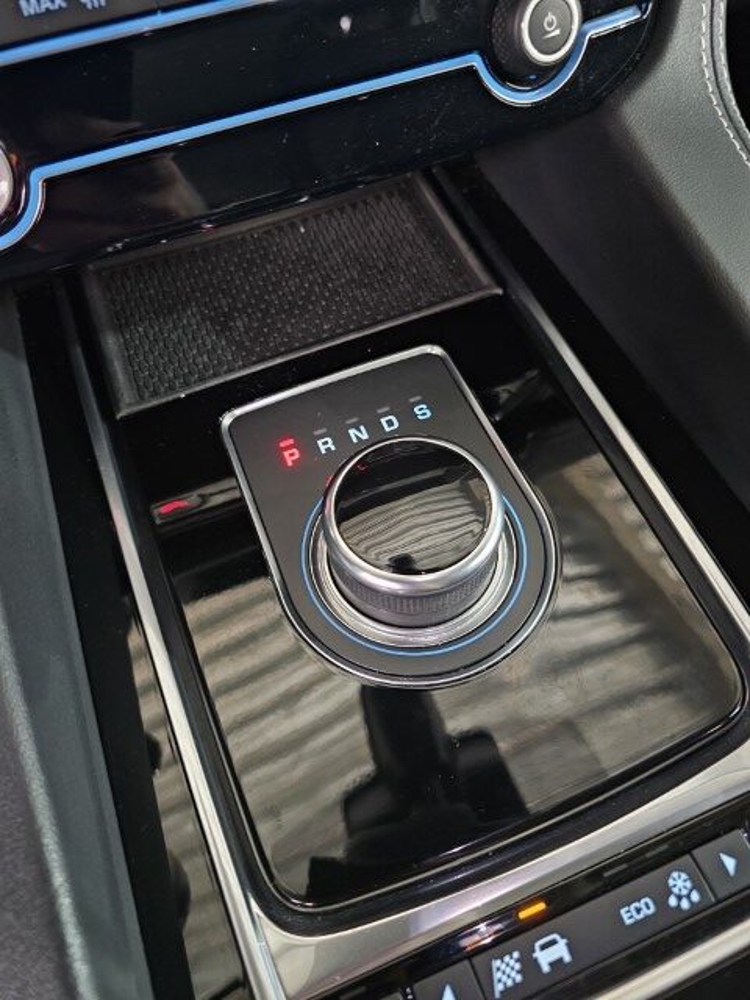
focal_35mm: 23
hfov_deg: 58.9
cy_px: 500
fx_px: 664
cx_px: 375
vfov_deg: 73.9
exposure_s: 1/25
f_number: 1.7
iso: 1000
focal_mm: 6.3
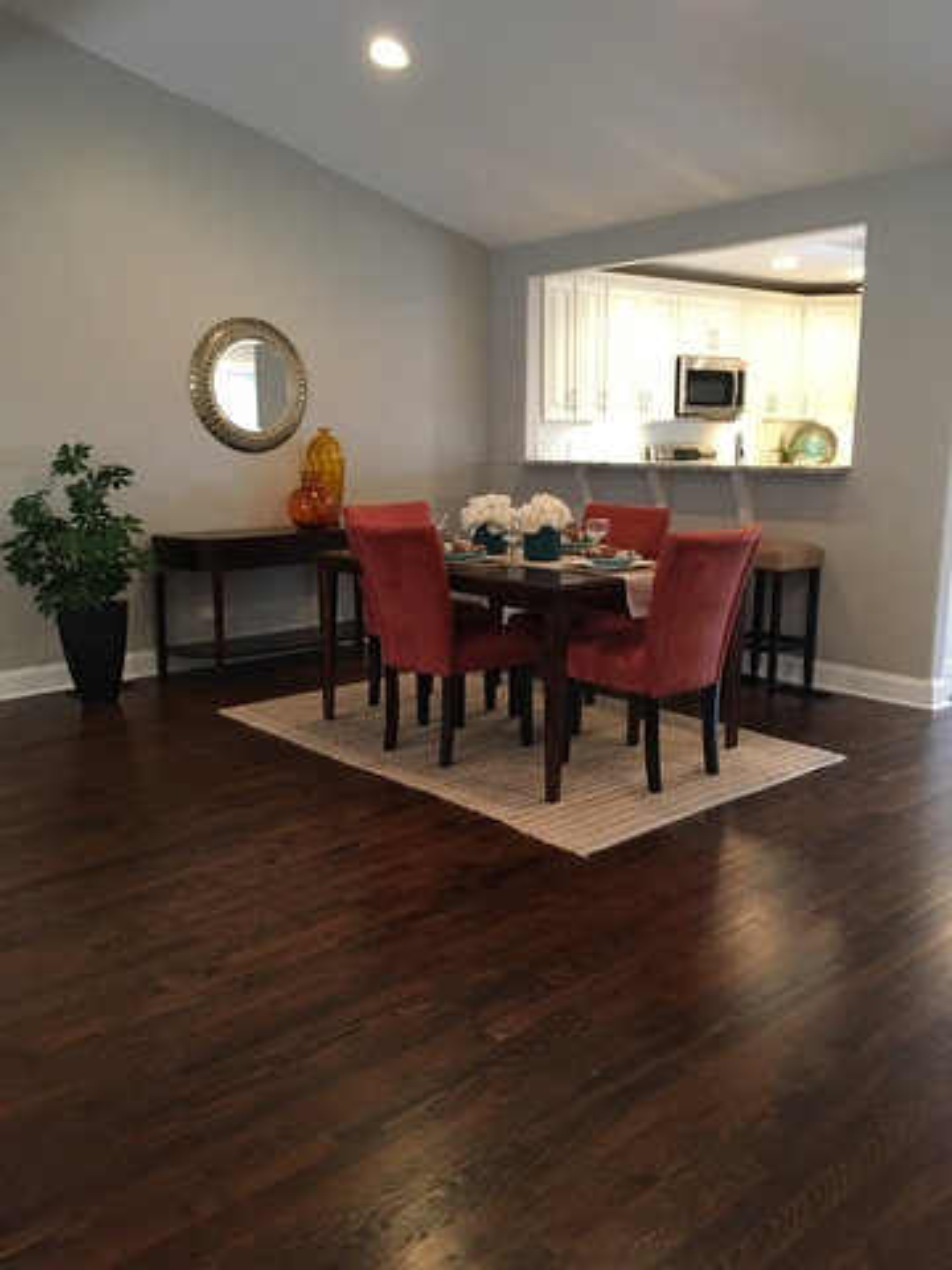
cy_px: 635
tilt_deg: -10.7
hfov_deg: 48.2
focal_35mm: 29
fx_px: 1063
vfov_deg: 61.7
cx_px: 476
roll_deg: +0.8
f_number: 2.2
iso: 160
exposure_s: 1/30
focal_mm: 4.15
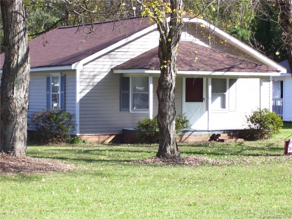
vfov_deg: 13.7
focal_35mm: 108
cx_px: 146
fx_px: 911
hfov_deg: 18.2
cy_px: 110
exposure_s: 1/180
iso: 80
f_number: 4.6
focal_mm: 18
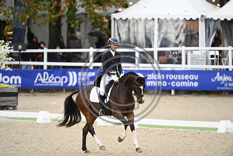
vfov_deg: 3.4
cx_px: 116
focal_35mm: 400
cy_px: 78
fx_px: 2589
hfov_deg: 5.2
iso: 2500
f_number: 4.5
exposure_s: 1/1250
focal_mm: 400
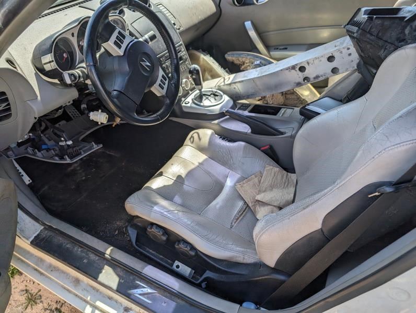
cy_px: 156
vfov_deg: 57.0
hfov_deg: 71.5
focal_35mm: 24
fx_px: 289
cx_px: 208
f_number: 1.68
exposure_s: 1/628
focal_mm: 6.9
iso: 20
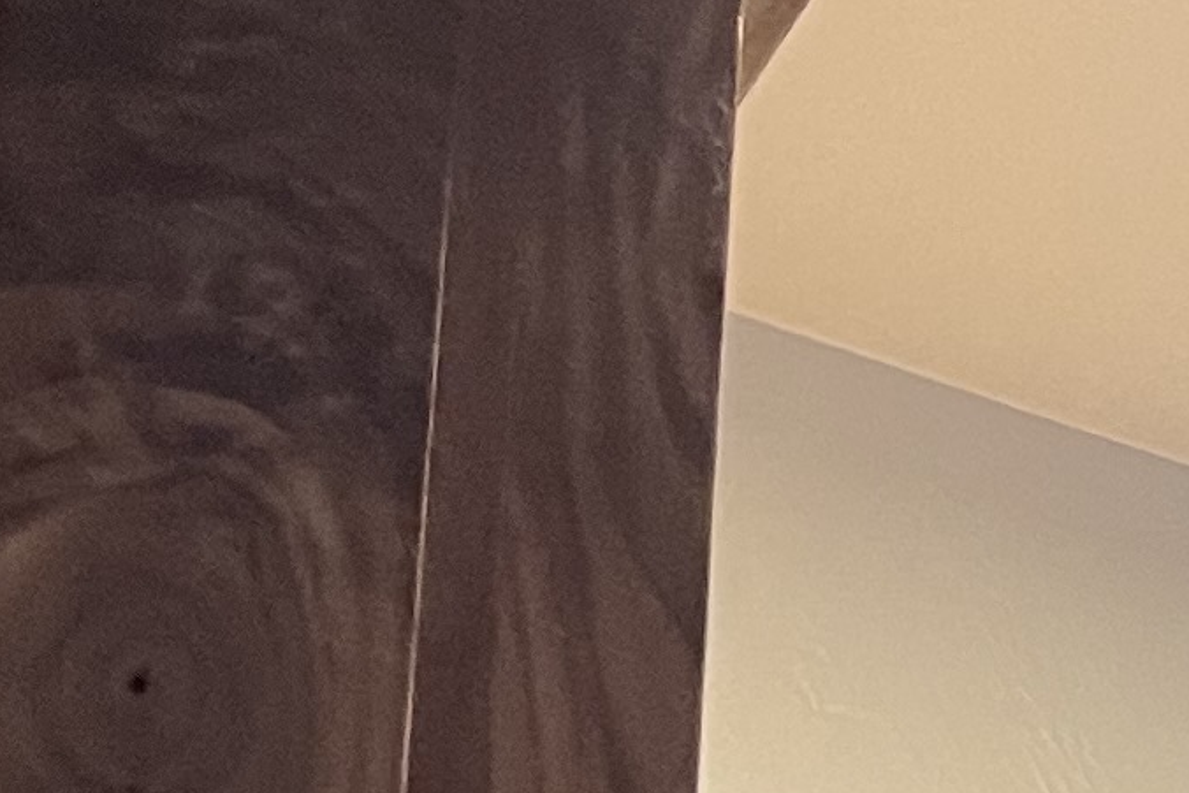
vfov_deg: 8.0
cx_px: 2964
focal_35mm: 155
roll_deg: +3.1
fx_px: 5120
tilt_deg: +14.8
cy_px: 2121
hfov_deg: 10.9
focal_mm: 5.1
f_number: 1.6
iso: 320
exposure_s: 1/60
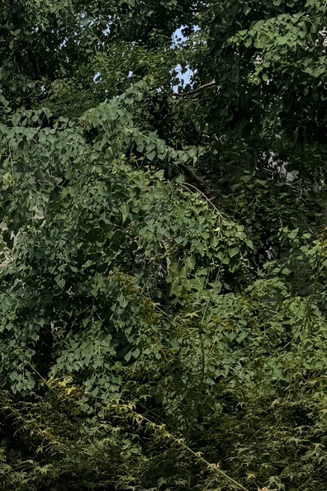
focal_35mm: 84
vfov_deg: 23.3
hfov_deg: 15.1
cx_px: -163
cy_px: 481
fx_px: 1146
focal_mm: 6.76
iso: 80
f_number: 1.78
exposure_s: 1/5814
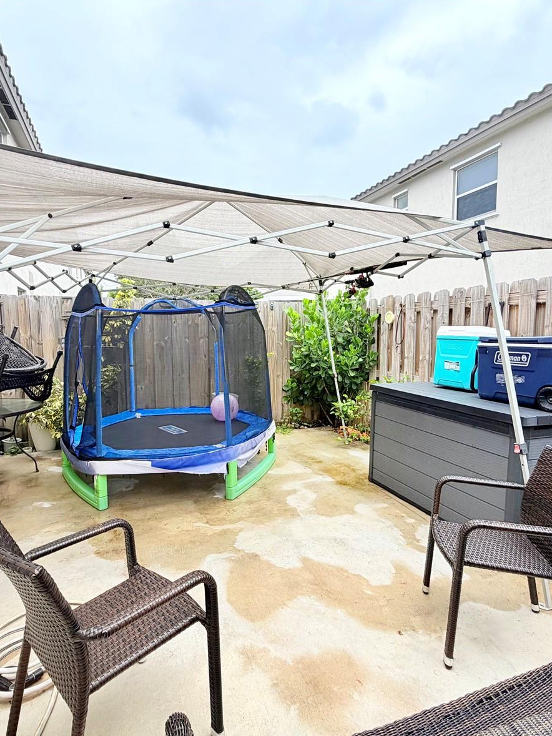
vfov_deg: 84.7
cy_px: 369
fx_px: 404
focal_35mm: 19
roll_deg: +1.5
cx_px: 264
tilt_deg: -3.4
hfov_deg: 68.6
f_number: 2.2
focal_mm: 2.22
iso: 40
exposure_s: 1/531
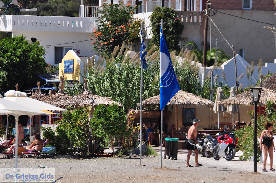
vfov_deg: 6.1
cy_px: 92
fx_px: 1723
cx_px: 138
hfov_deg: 9.2
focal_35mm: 225
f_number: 9
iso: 200
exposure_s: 1/640
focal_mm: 150
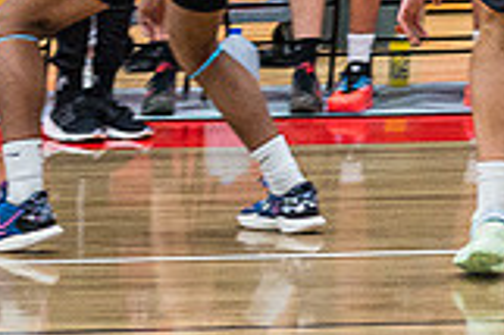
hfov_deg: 4.8
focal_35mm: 431
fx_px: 6028
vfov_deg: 3.2
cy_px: -113
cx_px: -135
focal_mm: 120
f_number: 4
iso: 5000
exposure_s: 1/320
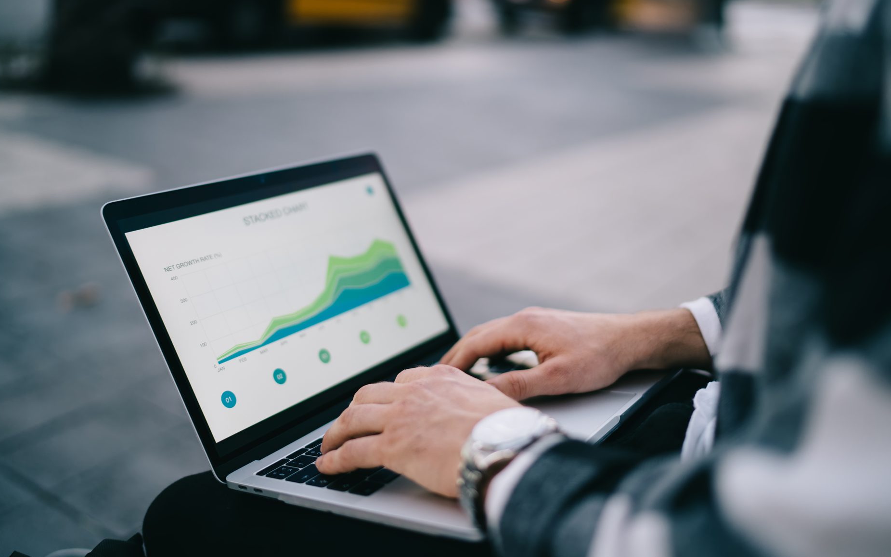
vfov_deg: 34.4
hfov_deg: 52.7
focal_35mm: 37
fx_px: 898
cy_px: 260
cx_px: 451
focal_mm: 35
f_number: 1.4
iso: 320
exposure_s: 1/400
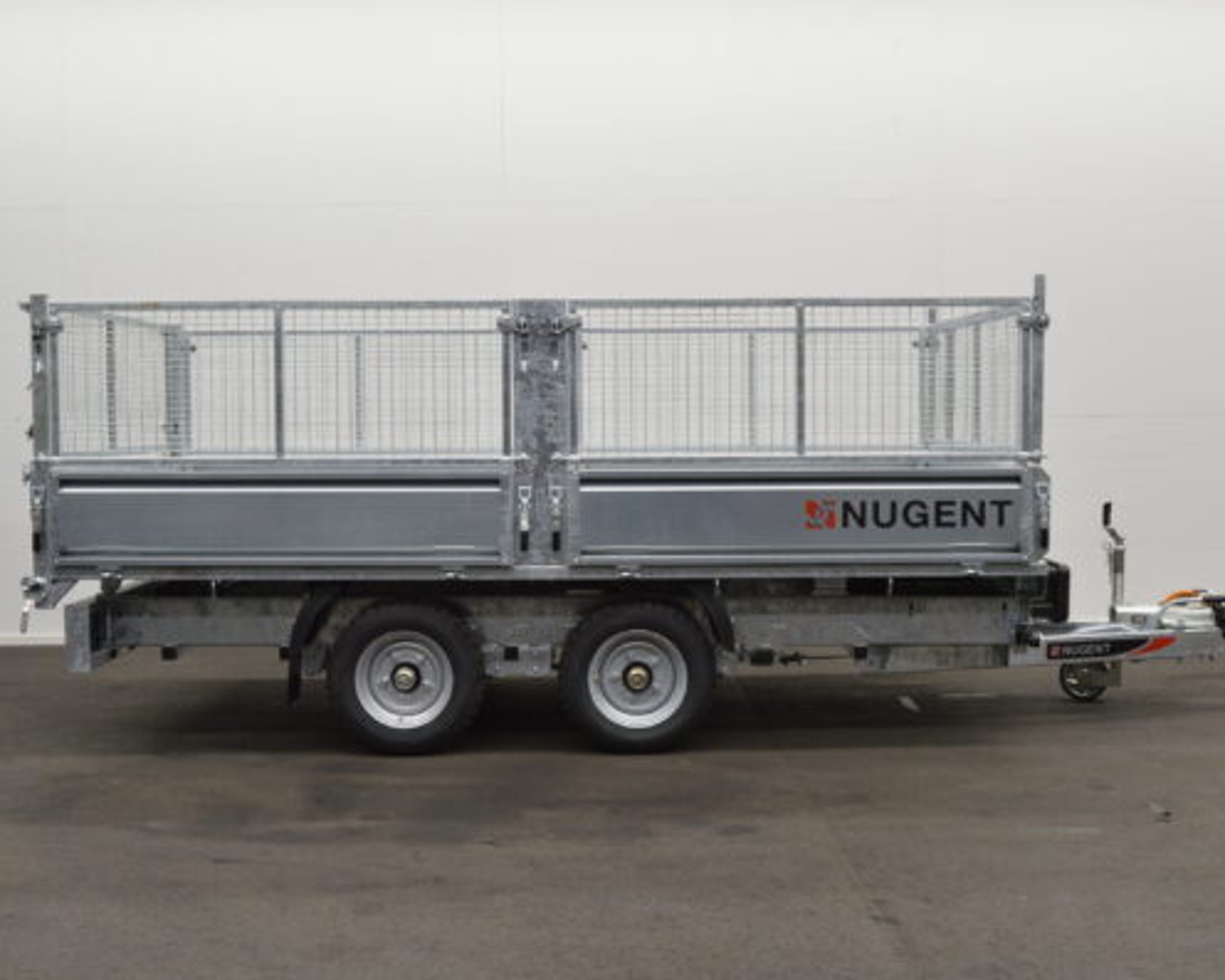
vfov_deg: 35.2
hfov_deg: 43.3
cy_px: 490
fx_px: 1544
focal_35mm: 43
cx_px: 622
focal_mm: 25
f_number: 13
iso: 100
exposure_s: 1/1.6
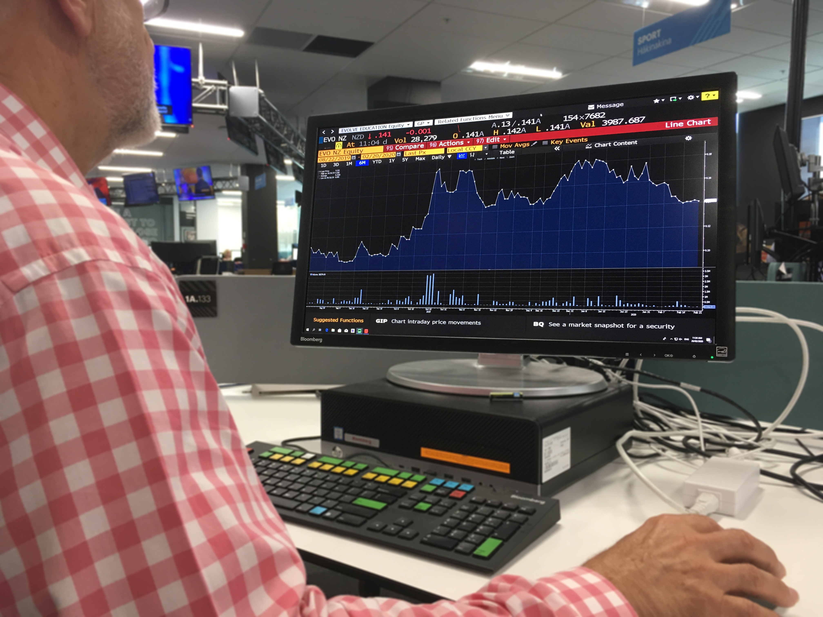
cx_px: 412
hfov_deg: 61.7
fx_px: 689
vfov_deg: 48.2
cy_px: 308
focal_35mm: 29
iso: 125
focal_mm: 4.15
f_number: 2.2
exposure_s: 1/33
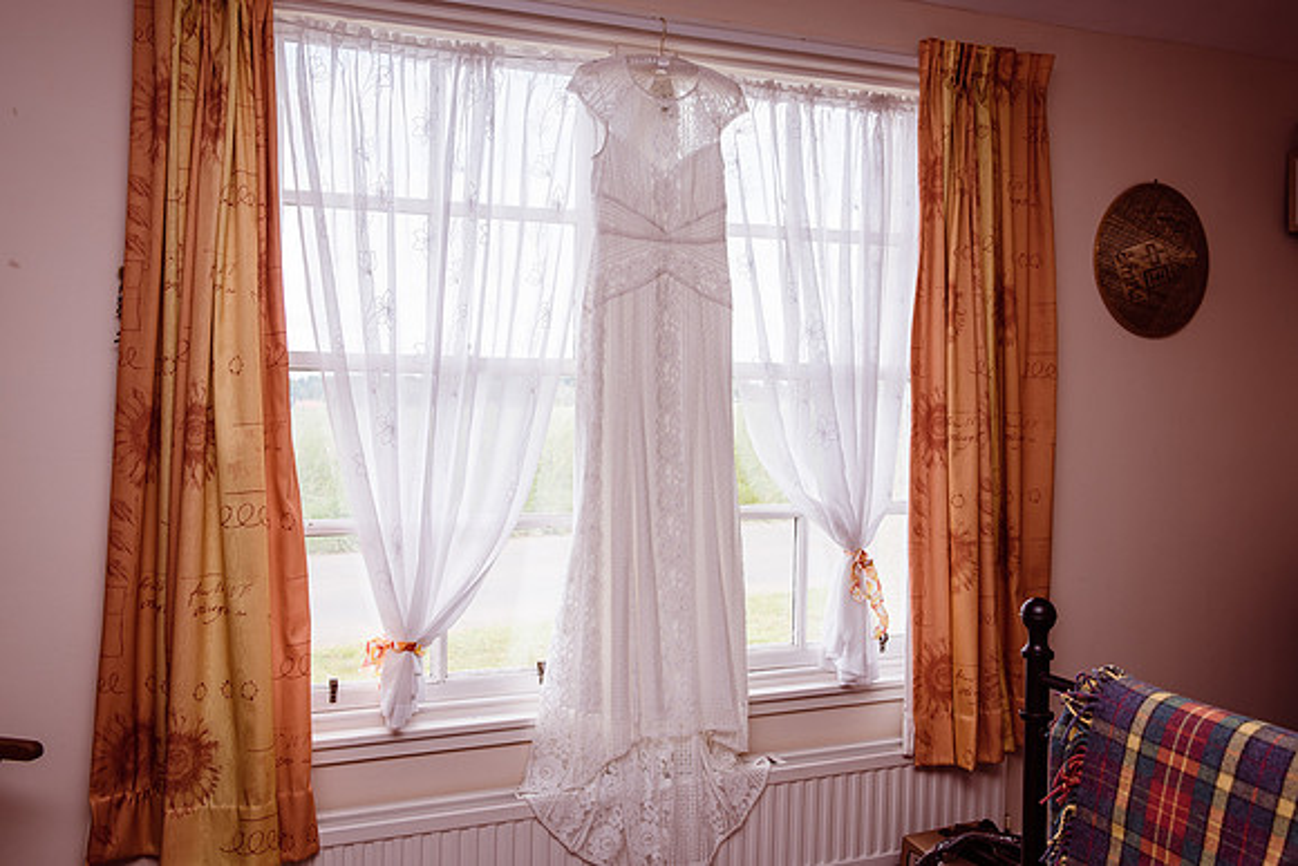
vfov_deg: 36.9
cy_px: 393
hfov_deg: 53.2
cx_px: 658
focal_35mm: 36
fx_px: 1297
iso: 160
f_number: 5.6
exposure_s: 1/80
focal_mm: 32
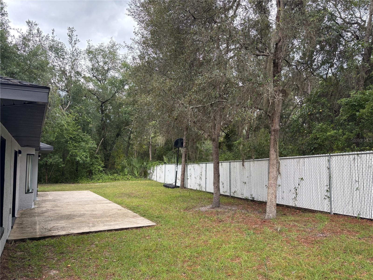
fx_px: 280
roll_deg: -0.3
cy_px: 140
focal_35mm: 26
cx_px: 186
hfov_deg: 67.3
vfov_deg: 53.1
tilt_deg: +7.3
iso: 50
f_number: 1.6
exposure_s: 1/278
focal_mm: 5.96
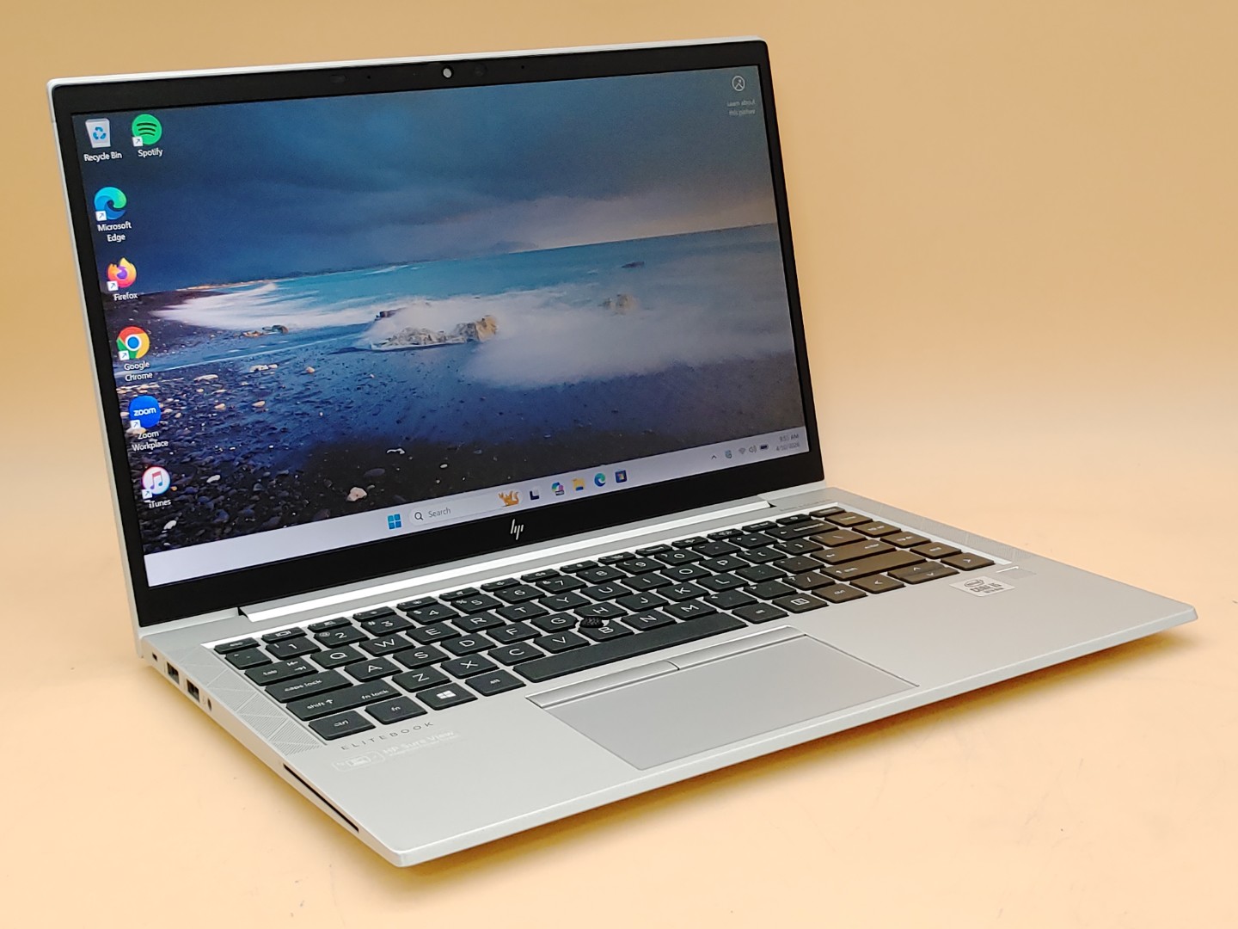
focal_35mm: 52
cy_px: 464
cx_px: 619
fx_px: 1860
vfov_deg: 28.0
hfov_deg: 36.8
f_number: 1.8
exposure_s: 1/120
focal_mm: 4.36
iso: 100
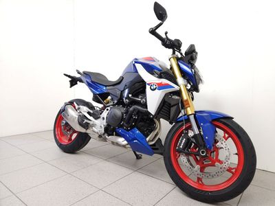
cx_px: 138
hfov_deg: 73.9
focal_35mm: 23
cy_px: 103
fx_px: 183
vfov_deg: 58.9
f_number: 1.8
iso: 125
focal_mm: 5.4
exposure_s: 1/45
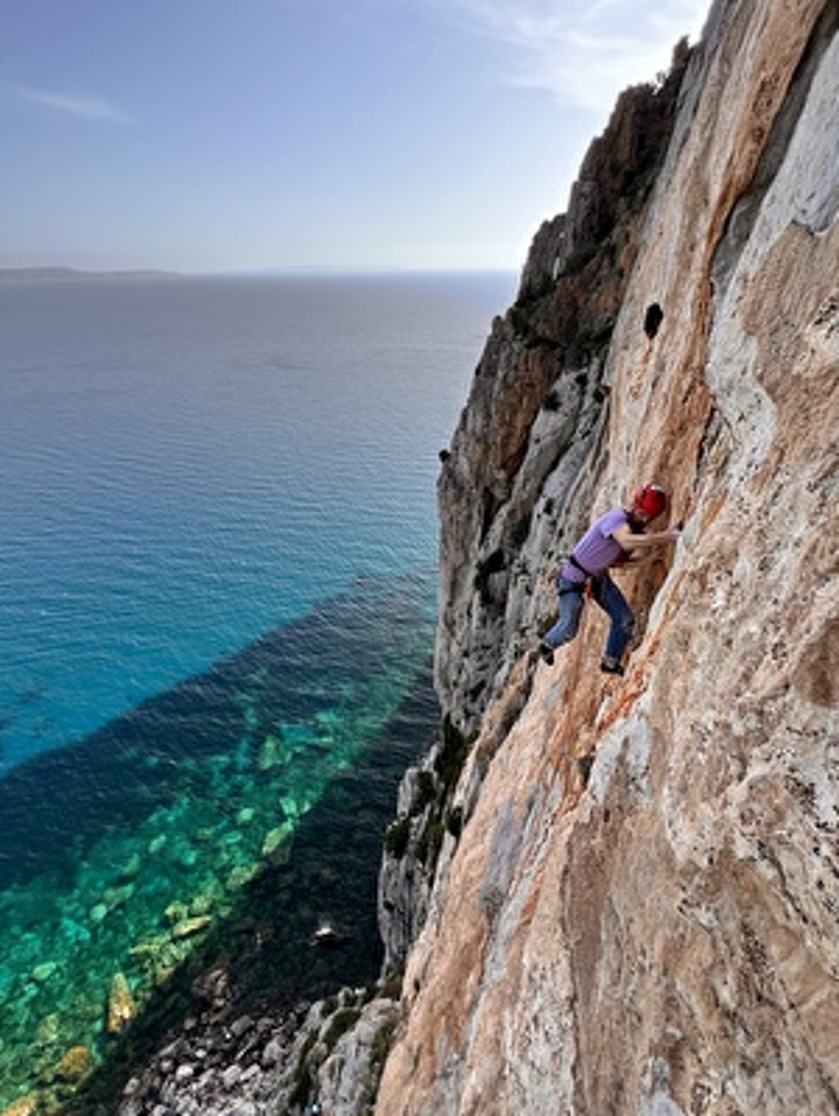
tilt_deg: -26.3
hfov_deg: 85.8
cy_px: 545
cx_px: 421
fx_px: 452
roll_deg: +1.2
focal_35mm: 14
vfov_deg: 102.0
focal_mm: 1.57
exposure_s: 1/473
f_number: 1.8
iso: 32
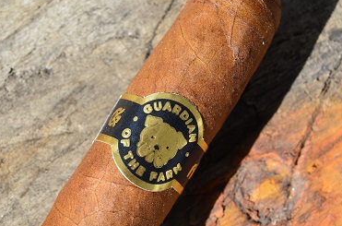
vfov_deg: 10.7
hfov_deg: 16.1
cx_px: 156
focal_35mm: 128
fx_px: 1210
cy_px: 126
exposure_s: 1/160
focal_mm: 55
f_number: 10
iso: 160
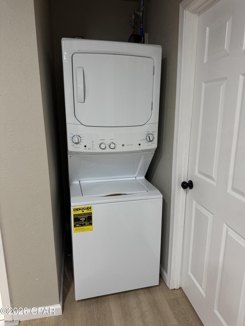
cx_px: 122
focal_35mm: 24
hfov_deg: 56.8
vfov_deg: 71.6
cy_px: 163
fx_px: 226
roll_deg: -0.7
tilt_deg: -14.0
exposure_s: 1/60
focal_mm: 6.76
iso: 160
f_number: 1.78
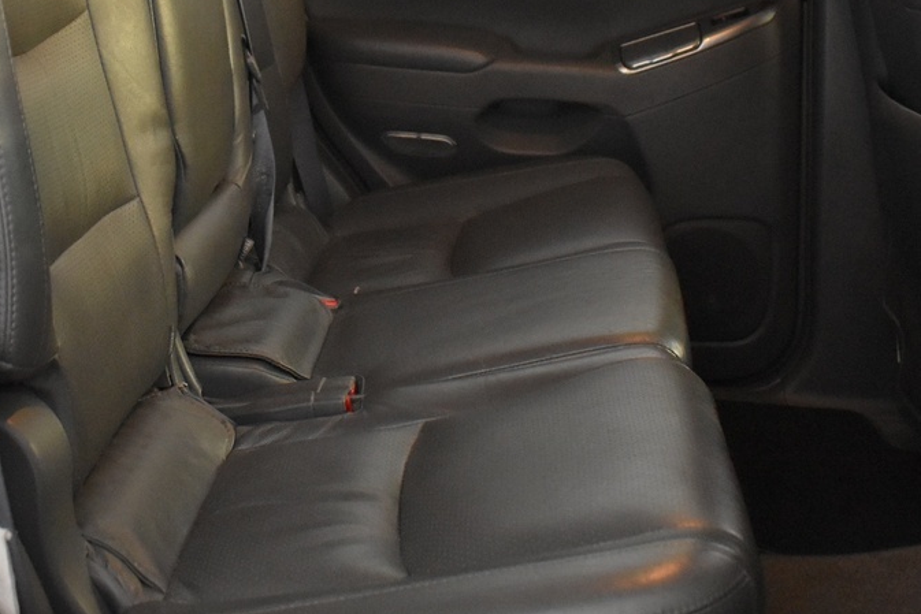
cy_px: 155
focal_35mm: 65
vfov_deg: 20.8
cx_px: 354
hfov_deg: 30.8
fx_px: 1663
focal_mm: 18
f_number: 3.5
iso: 3200
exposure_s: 1/20
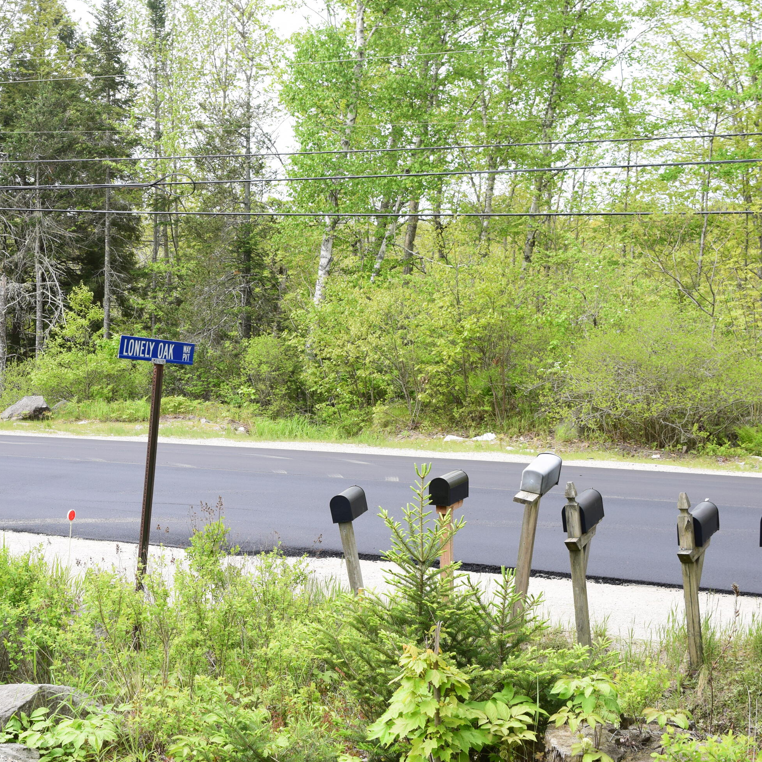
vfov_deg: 32.4
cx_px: 204
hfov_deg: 31.9
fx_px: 1311
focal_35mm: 53
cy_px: 381
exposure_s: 1/320
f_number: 10
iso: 400
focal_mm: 27
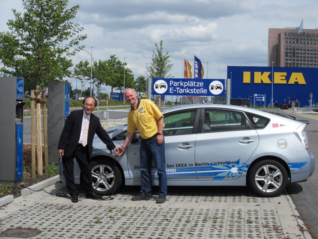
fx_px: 496
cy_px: 120
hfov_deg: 35.5
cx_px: 159
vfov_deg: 27.0
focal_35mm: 54
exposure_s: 1/250
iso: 80
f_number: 9.2
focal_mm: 9.9
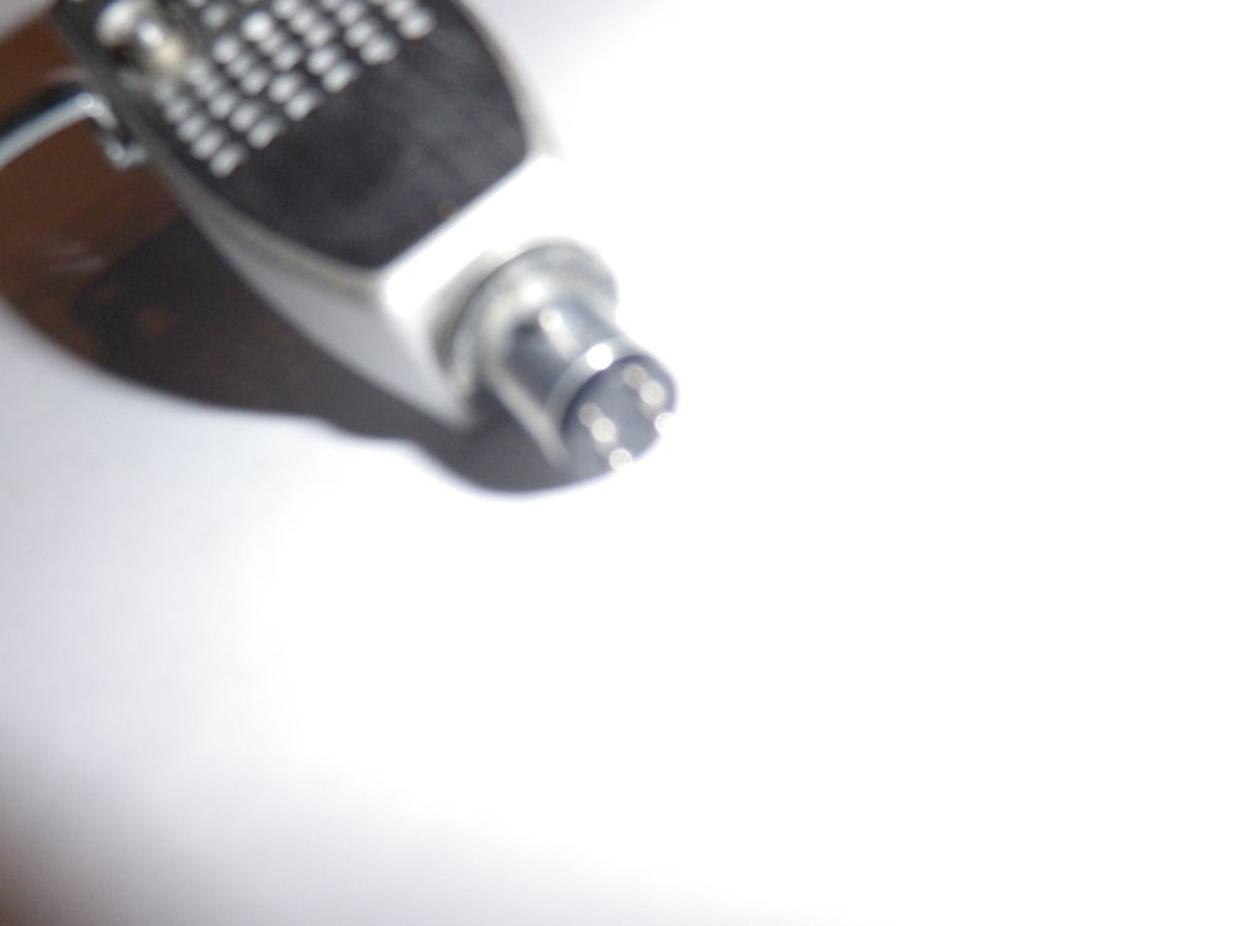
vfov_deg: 42.9
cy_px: 463
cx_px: 617
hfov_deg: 55.4
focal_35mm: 33
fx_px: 1176
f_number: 3.8
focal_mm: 6
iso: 250
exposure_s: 1/50
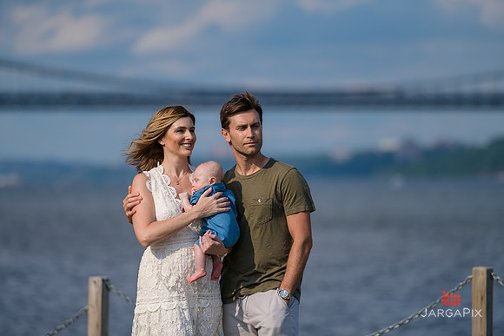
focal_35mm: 200
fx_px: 2801
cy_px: 168
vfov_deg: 6.9
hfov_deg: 10.3
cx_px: 252
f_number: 3.2
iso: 200
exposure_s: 1/6400
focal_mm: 200
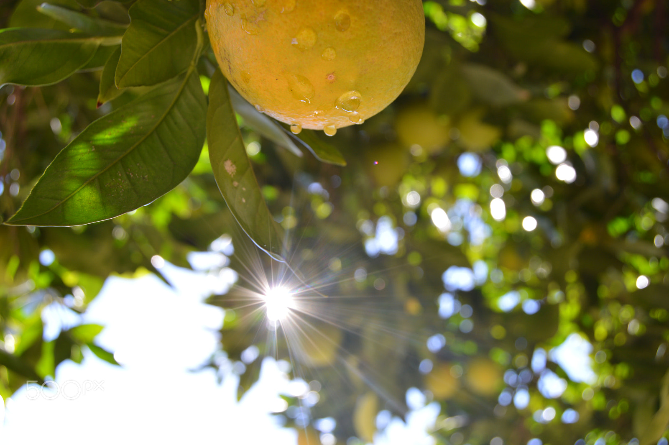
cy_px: 222
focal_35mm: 34
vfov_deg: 38.3
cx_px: 334
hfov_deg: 55.1
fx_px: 641
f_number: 5.6
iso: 100
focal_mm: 23
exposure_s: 1/60
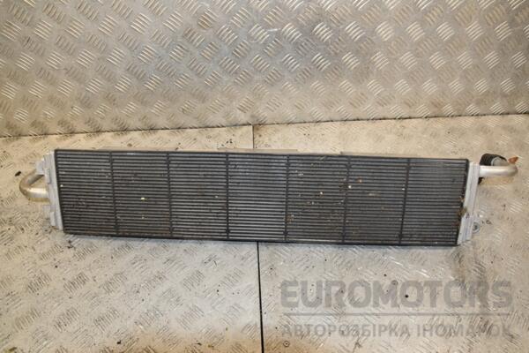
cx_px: 264
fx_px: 397
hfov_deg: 67.4
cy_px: 176
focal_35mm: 27
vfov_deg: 47.9
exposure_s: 1/200
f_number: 6.3
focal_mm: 18
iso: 800
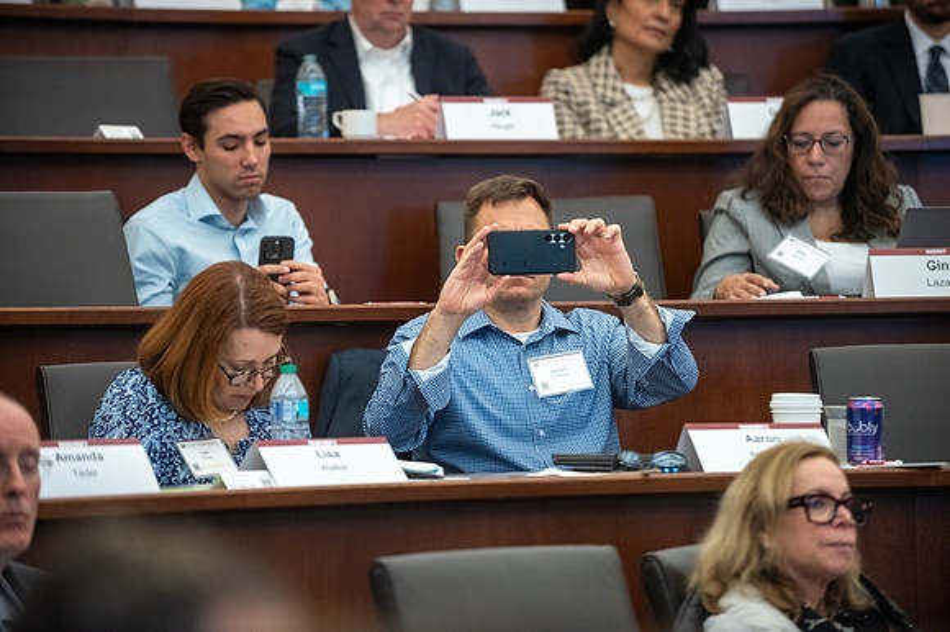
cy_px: 316
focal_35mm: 200
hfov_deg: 10.3
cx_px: 475
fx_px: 5280
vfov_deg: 6.9
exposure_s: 1/160
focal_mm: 200
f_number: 2.8
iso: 2000
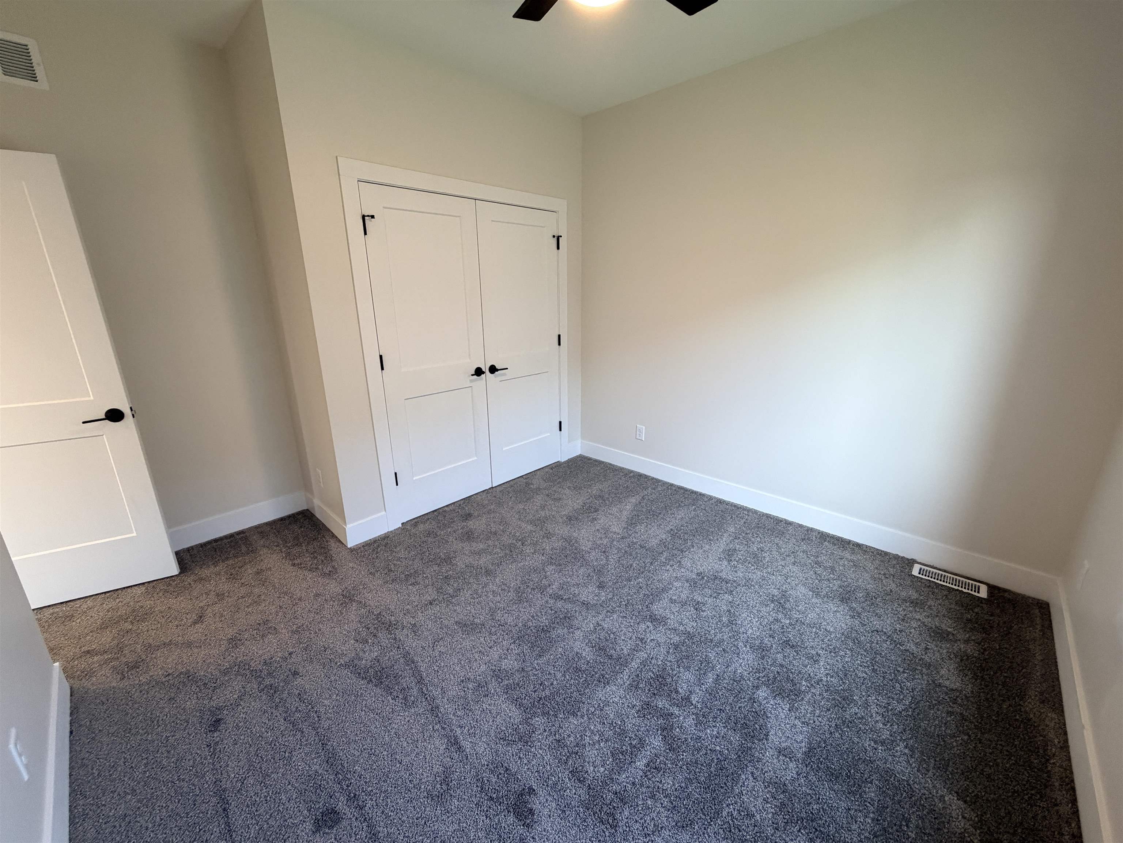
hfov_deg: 102.1
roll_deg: +0.8
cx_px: 562
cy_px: 422
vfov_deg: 85.7
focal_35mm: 14
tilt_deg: -16.3
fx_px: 454
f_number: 2.2
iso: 200
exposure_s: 1/120
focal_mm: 2.22
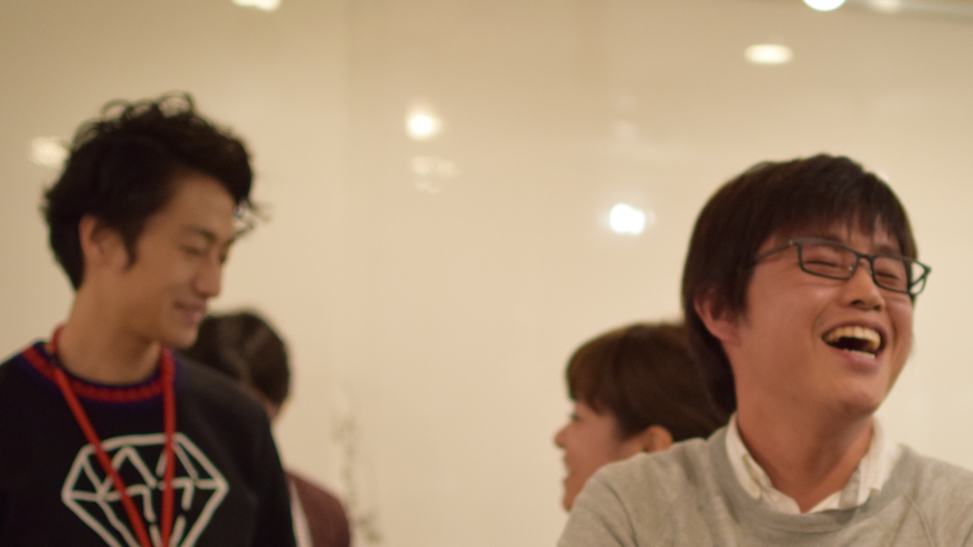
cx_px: 691
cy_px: 488
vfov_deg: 13.1
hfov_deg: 23.0
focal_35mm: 92
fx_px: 2370
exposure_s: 1/160
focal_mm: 35
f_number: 1.8
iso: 1000
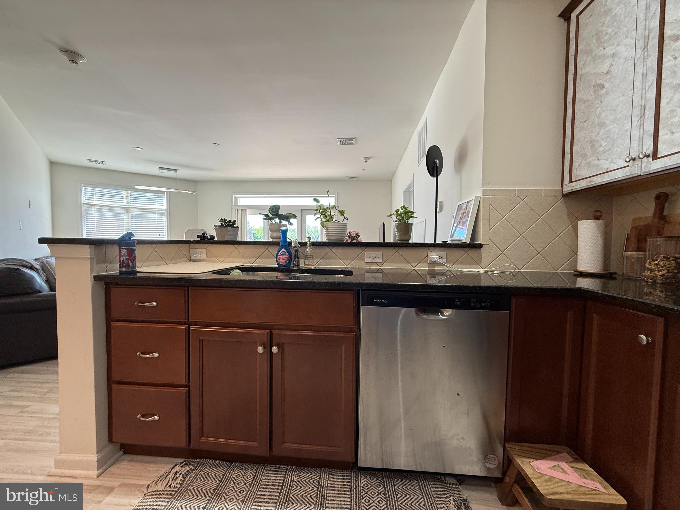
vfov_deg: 85.7
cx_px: 340
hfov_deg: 102.1
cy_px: 255
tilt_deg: -2.5
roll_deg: -0.5
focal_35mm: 14
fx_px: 275
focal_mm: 2.22
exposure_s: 1/120
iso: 125
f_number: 2.2
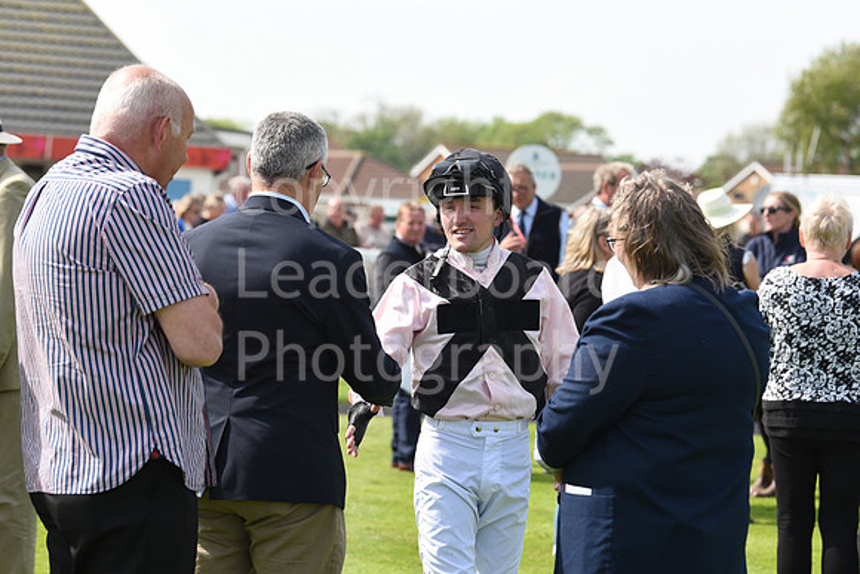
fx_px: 3106
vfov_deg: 10.6
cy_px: 287
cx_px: 430
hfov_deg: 15.8
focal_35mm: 130
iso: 400
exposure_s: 1/1000
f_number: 5.6
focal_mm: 130
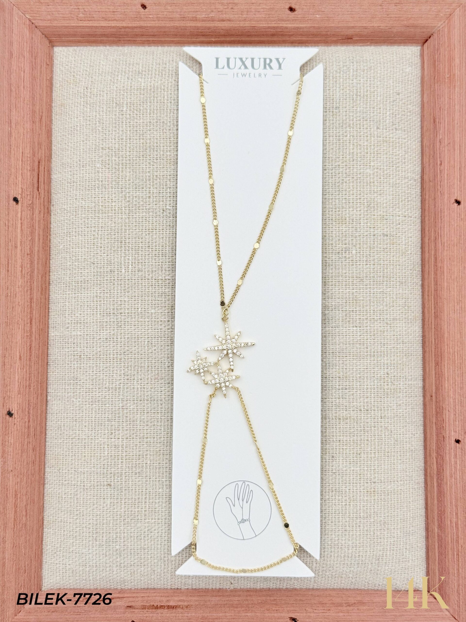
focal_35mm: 48
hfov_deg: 30.3
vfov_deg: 39.7
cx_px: 233
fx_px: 862
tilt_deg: -66.2
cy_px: 311
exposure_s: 1/1264
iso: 64
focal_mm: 6.76
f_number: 1.78
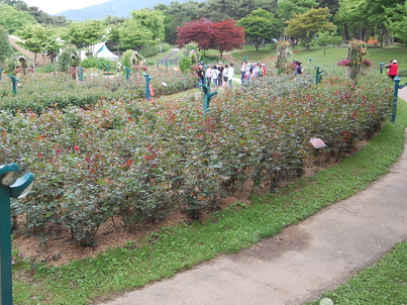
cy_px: 128
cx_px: 118
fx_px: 470
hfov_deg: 45.7
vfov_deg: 35.9
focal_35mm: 40
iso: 280
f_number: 5.6
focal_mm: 16
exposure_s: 1/125
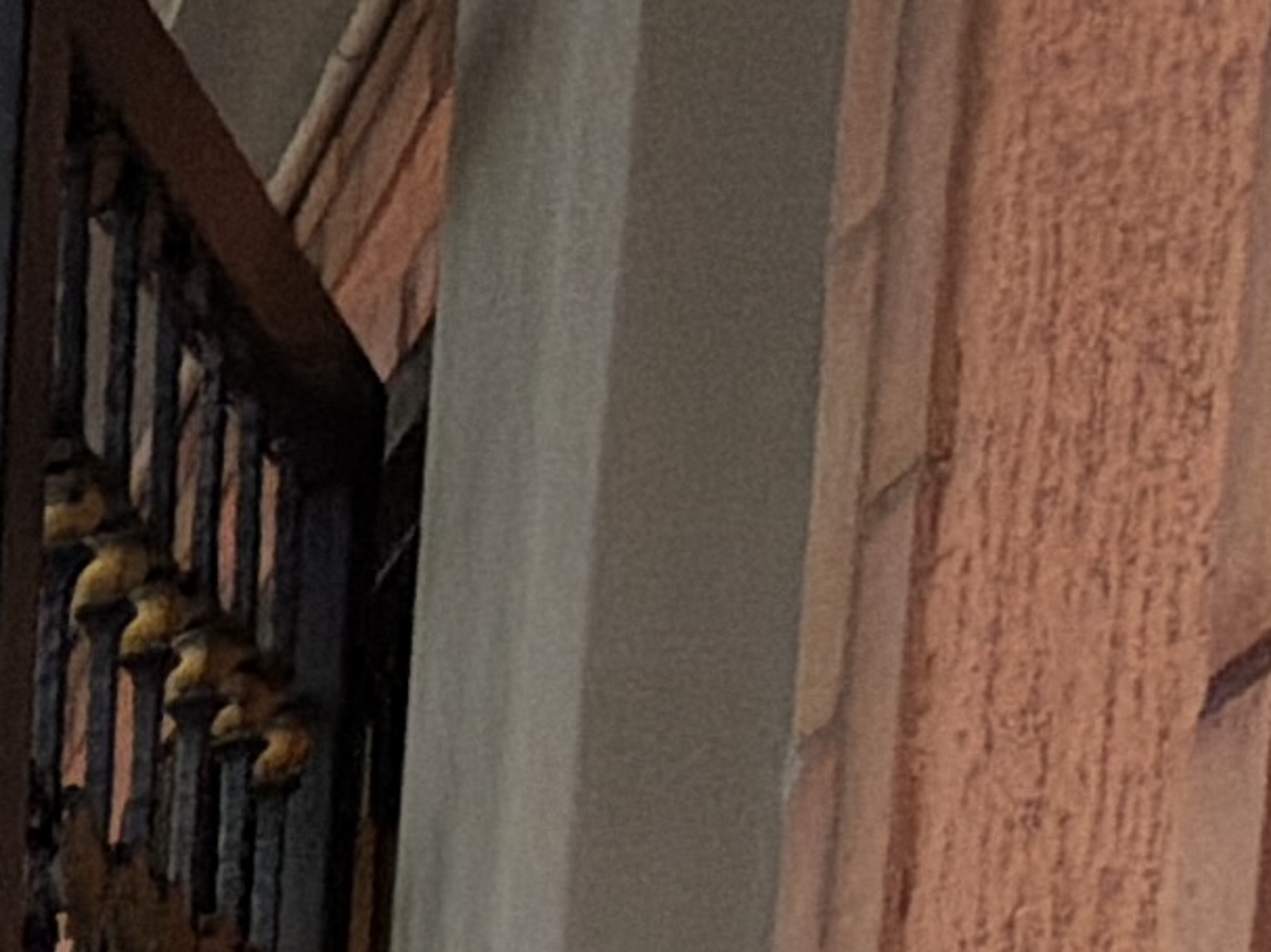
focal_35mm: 93
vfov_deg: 13.0
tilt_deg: -3.5
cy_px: 2092
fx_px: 3414
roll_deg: -0.8
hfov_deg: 12.1
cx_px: -2356
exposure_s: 1/502
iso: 50
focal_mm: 2.22
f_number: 2.2
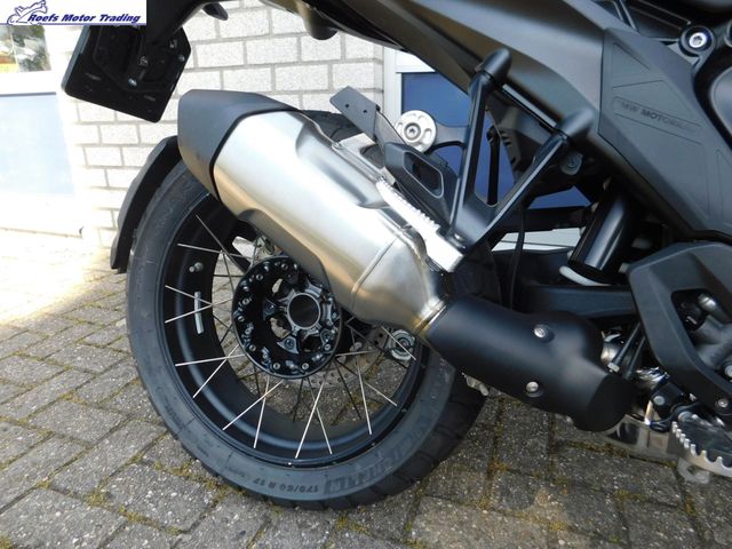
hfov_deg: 73.9
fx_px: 486
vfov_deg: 58.9
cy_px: 274
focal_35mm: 23
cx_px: 366
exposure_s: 1/250
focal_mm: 4
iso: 125
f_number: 3
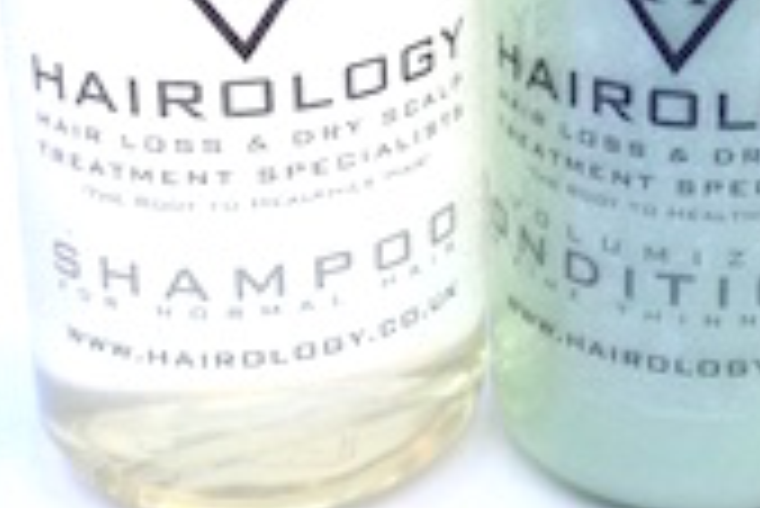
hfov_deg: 20.7
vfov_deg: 13.8
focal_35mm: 97
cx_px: 652
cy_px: -76
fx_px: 2049
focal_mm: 4.28
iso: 50
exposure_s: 1/144
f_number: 2.4
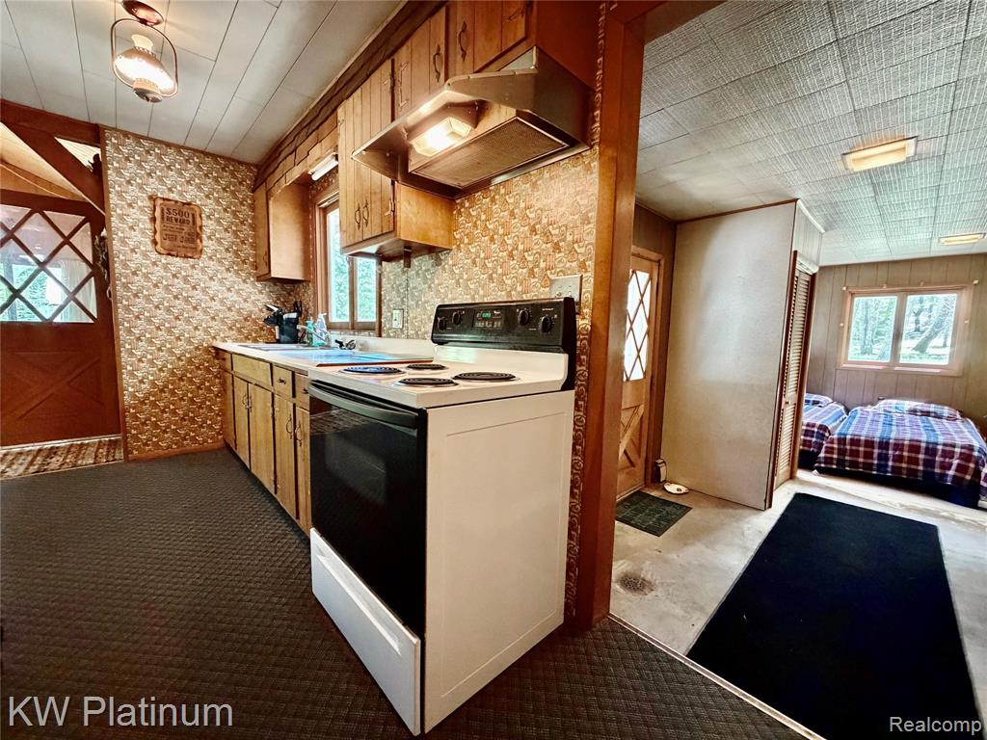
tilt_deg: -5.1
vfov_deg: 85.7
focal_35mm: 14
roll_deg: -1.3
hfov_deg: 102.1
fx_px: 399
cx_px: 494
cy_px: 370
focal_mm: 2.22
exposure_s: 1/60
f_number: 2.2
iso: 1250
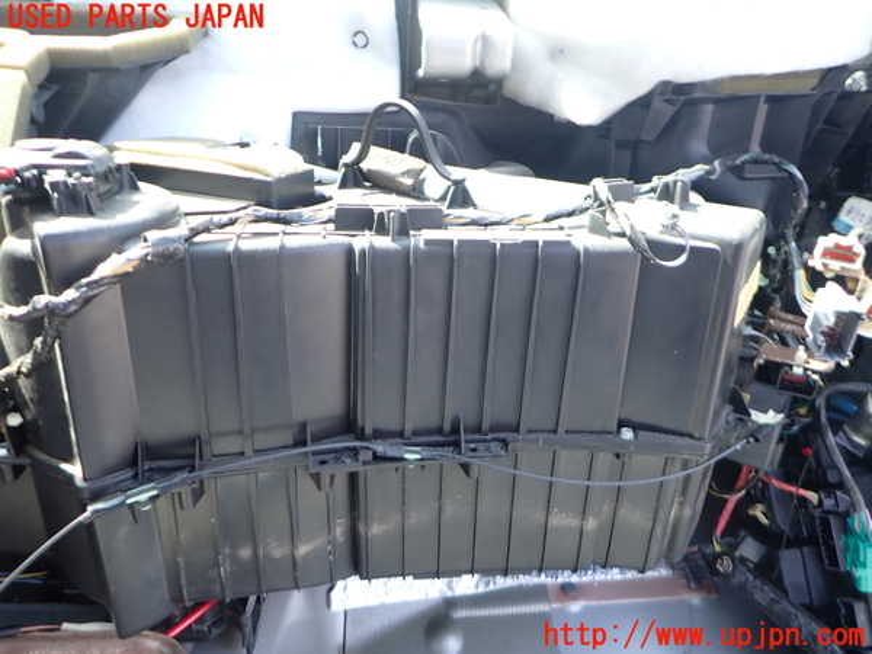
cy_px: 327
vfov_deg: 54.9
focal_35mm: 25
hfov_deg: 69.4
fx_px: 630
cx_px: 436
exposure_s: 1/160
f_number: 2
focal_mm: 4.5
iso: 125
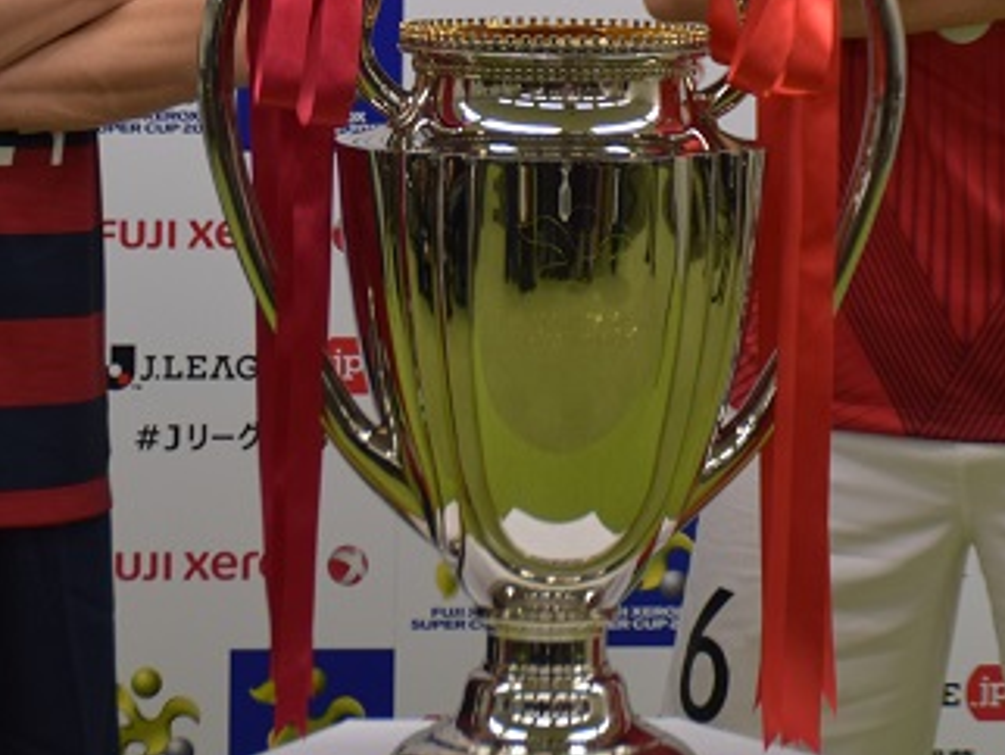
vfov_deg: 7.9
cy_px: -58
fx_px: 5404
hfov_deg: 10.6
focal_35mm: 186
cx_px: 437
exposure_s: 1/60
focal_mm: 52
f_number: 4.8
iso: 320
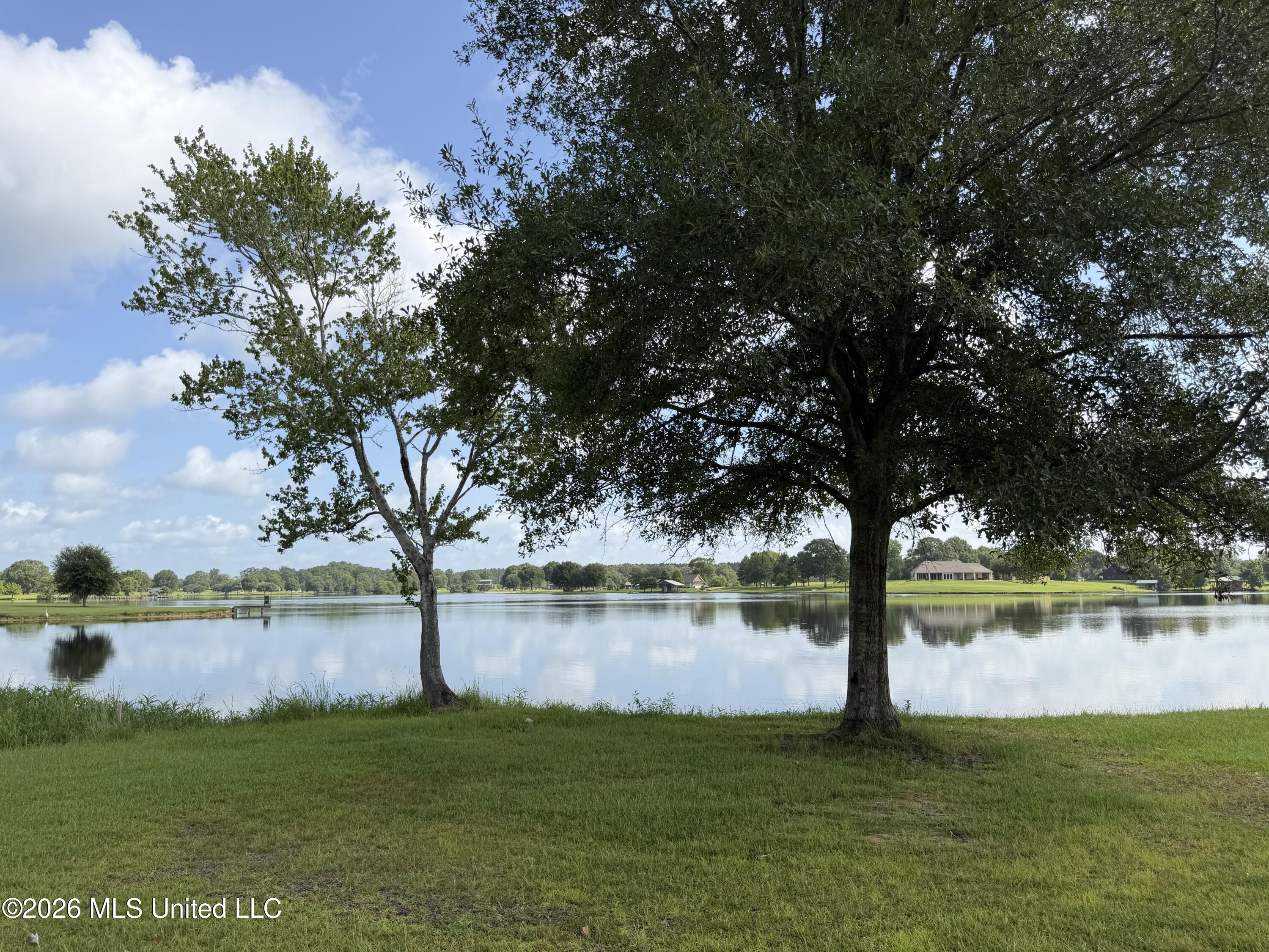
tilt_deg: +6.7
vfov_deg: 56.8
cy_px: 476
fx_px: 880
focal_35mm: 24
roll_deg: +1.3
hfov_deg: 71.6
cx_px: 634
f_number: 1.78
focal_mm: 6.76
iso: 80
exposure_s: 1/3279
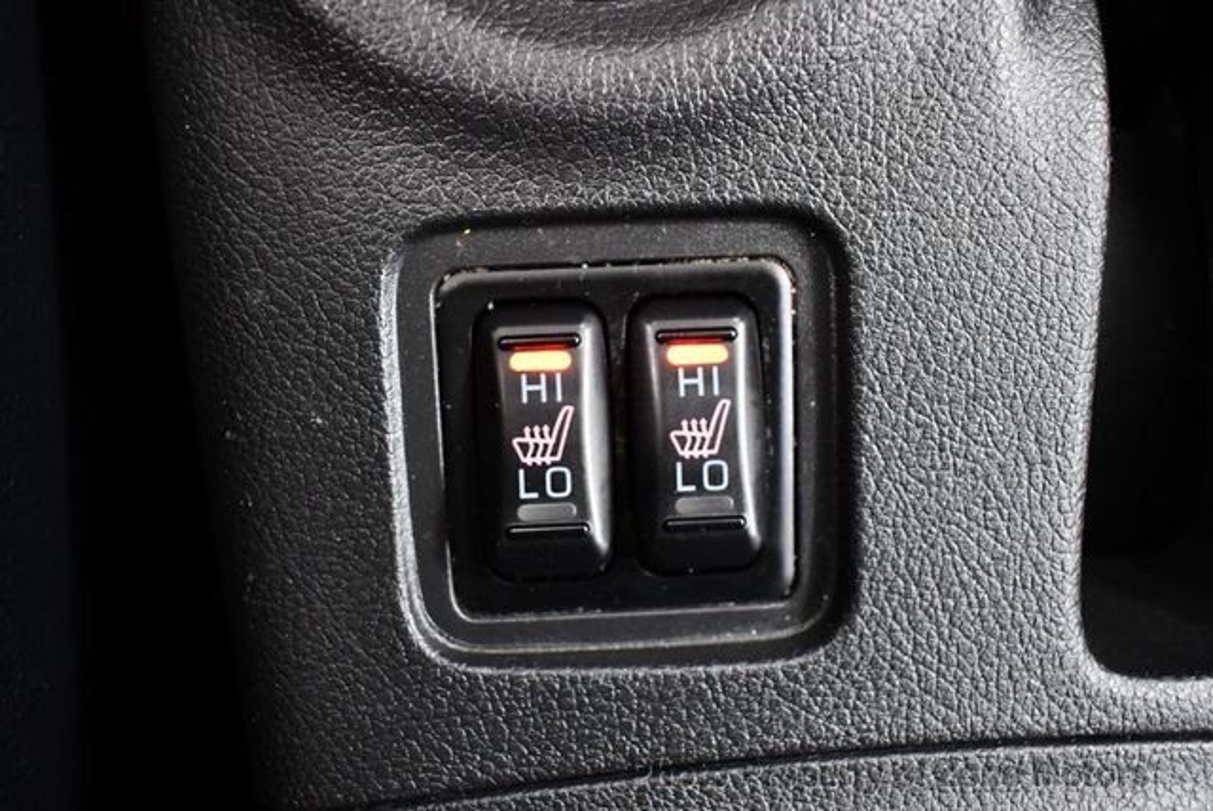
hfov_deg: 53.1
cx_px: 606
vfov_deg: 36.9
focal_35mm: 36
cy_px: 406
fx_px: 1214
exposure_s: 1/60
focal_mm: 18
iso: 4500
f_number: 3.5
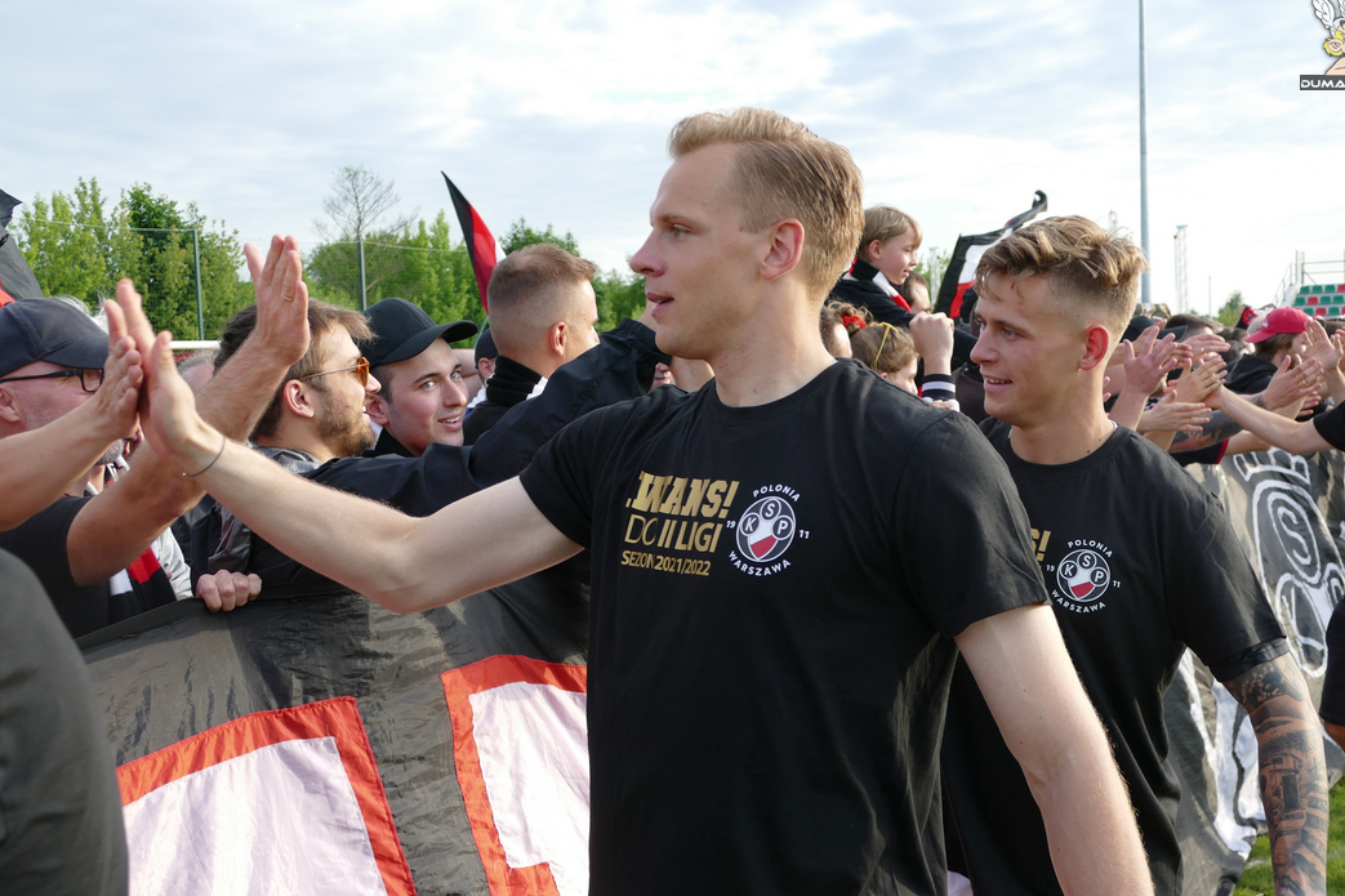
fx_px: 1606
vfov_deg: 31.2
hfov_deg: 45.4
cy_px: 458
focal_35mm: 43
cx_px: 725
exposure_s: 1/500
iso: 125
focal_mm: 14.24
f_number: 3.1
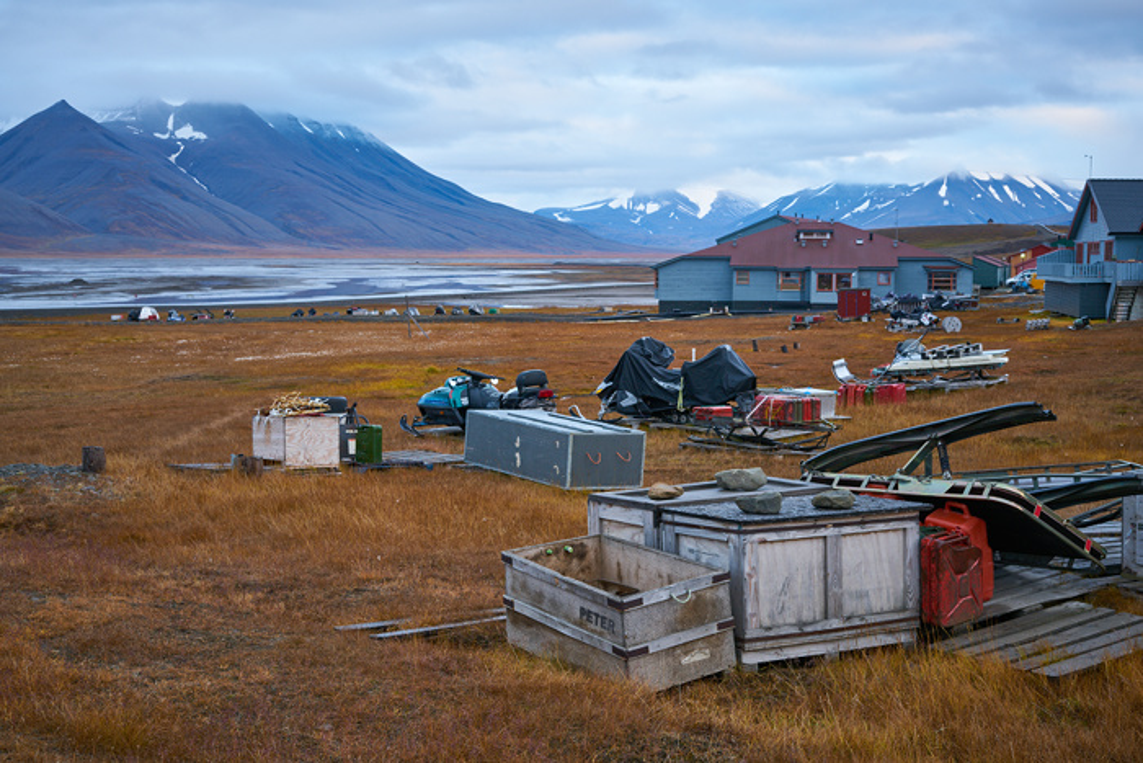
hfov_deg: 39.6
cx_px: 572
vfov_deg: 27.0
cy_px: 382
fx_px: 1588
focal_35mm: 50
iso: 200
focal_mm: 50
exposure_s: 1/13
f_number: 11
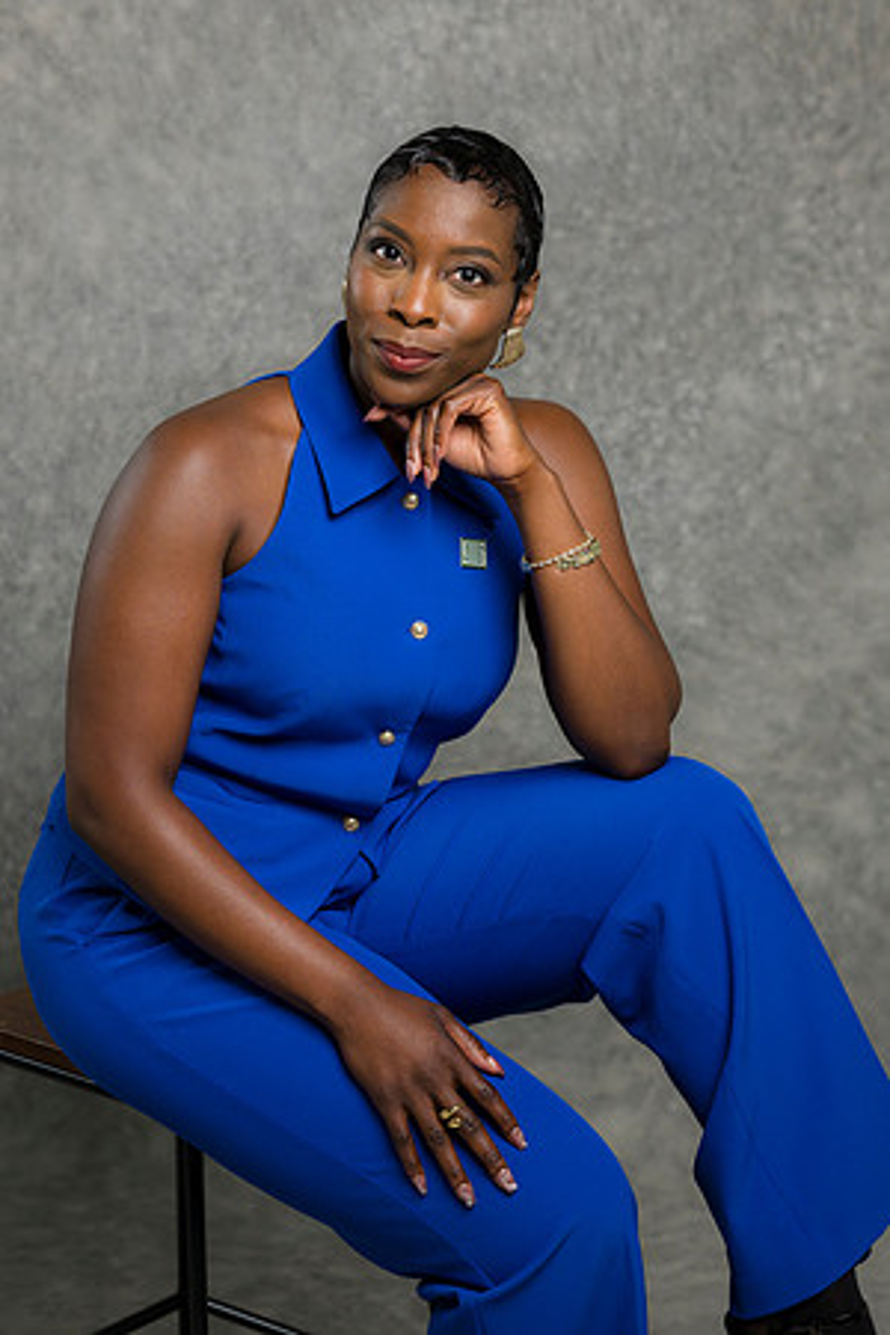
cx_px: 445
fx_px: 3152
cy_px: 668
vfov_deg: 23.9
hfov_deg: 16.1
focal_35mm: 85
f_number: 5
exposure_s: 1/200
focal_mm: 85
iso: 125
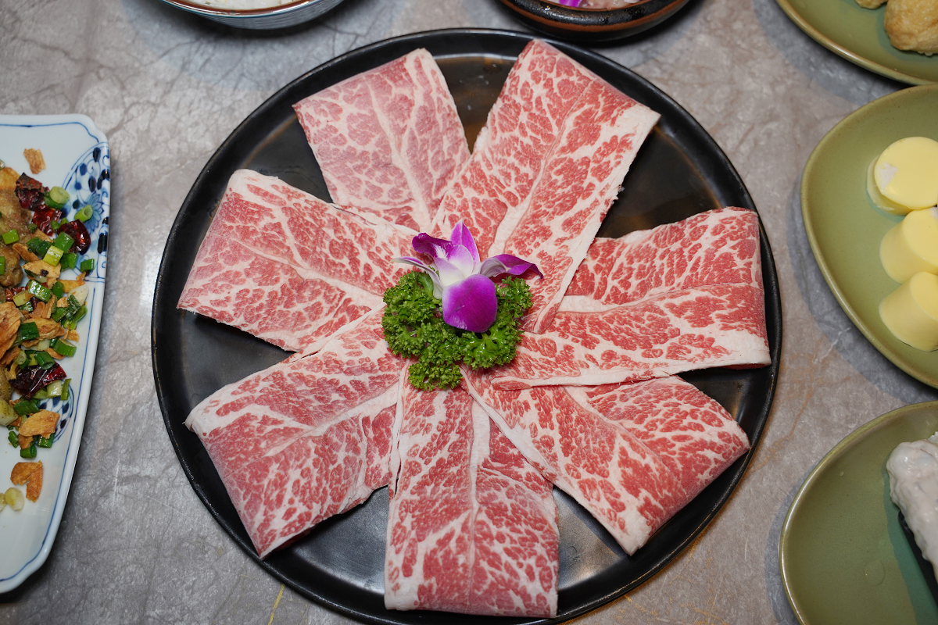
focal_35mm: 38
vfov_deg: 35.1
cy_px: 312
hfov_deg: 50.7
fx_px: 990
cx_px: 469
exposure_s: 1/160
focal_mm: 38
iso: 320
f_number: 4
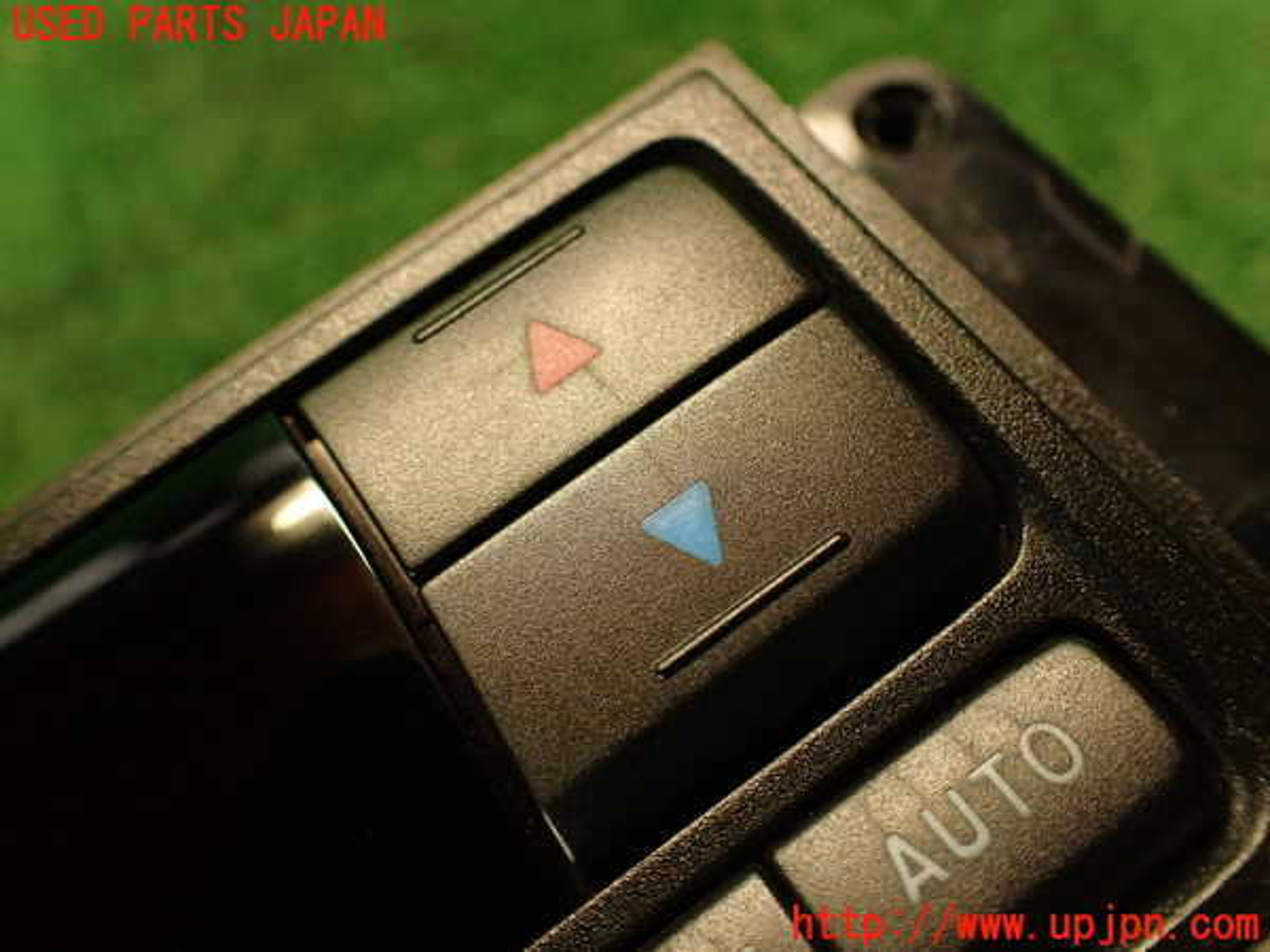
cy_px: 476
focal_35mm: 30
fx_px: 1101
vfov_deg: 46.8
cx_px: 635
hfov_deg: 60.0
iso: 200
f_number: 2.3
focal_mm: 5.4
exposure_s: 1/30
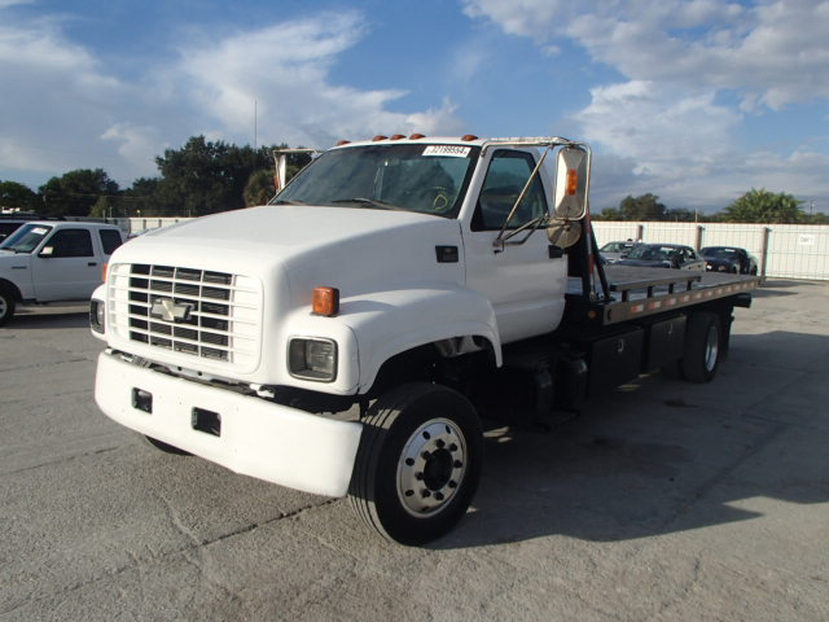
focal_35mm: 28
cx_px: 414
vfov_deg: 49.7
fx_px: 671
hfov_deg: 63.4
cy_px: 311
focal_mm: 5
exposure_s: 1/125
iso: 100
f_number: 11
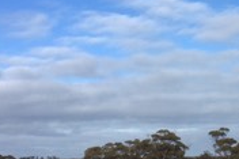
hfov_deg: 21.8
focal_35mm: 89
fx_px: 590
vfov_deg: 15.1
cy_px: 11
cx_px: 254
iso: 32
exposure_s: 1/2933
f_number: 2.2
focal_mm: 4.15
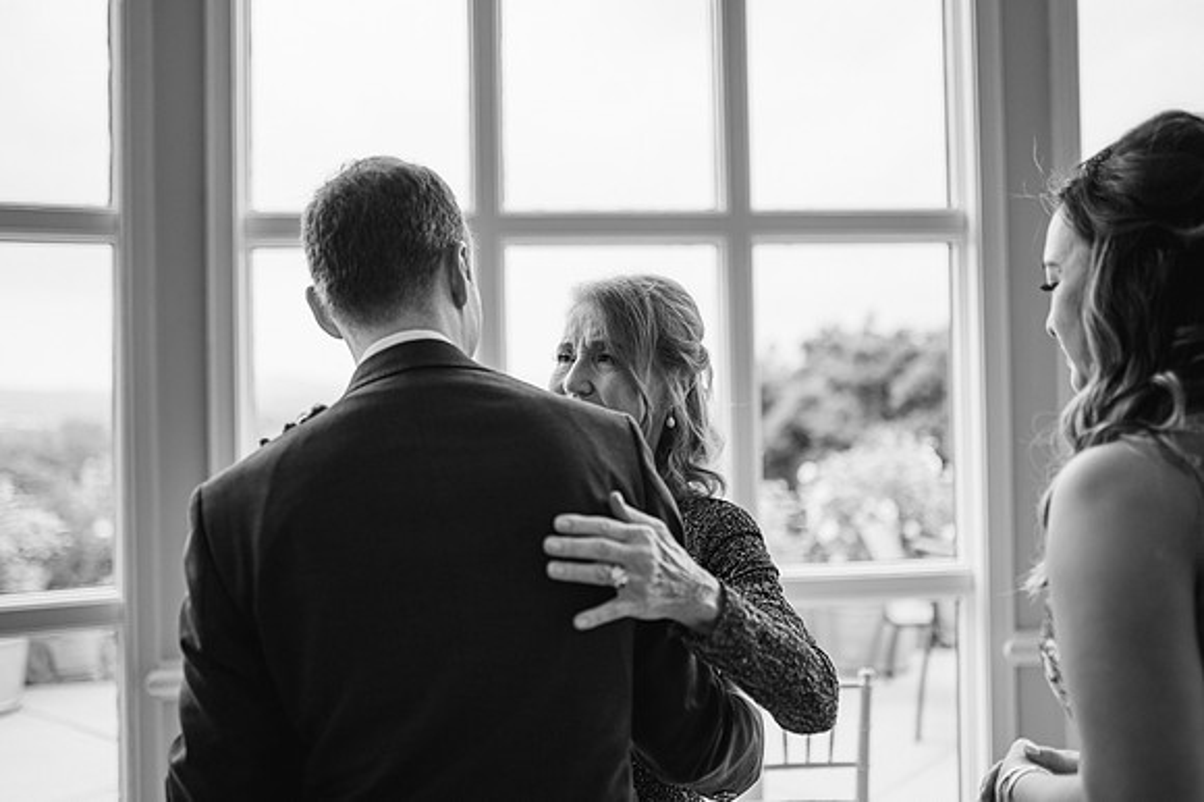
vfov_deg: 36.5
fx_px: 1215
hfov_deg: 52.7
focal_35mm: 36
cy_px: 385
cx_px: 579
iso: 100
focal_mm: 35
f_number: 1.4
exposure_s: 1/1600
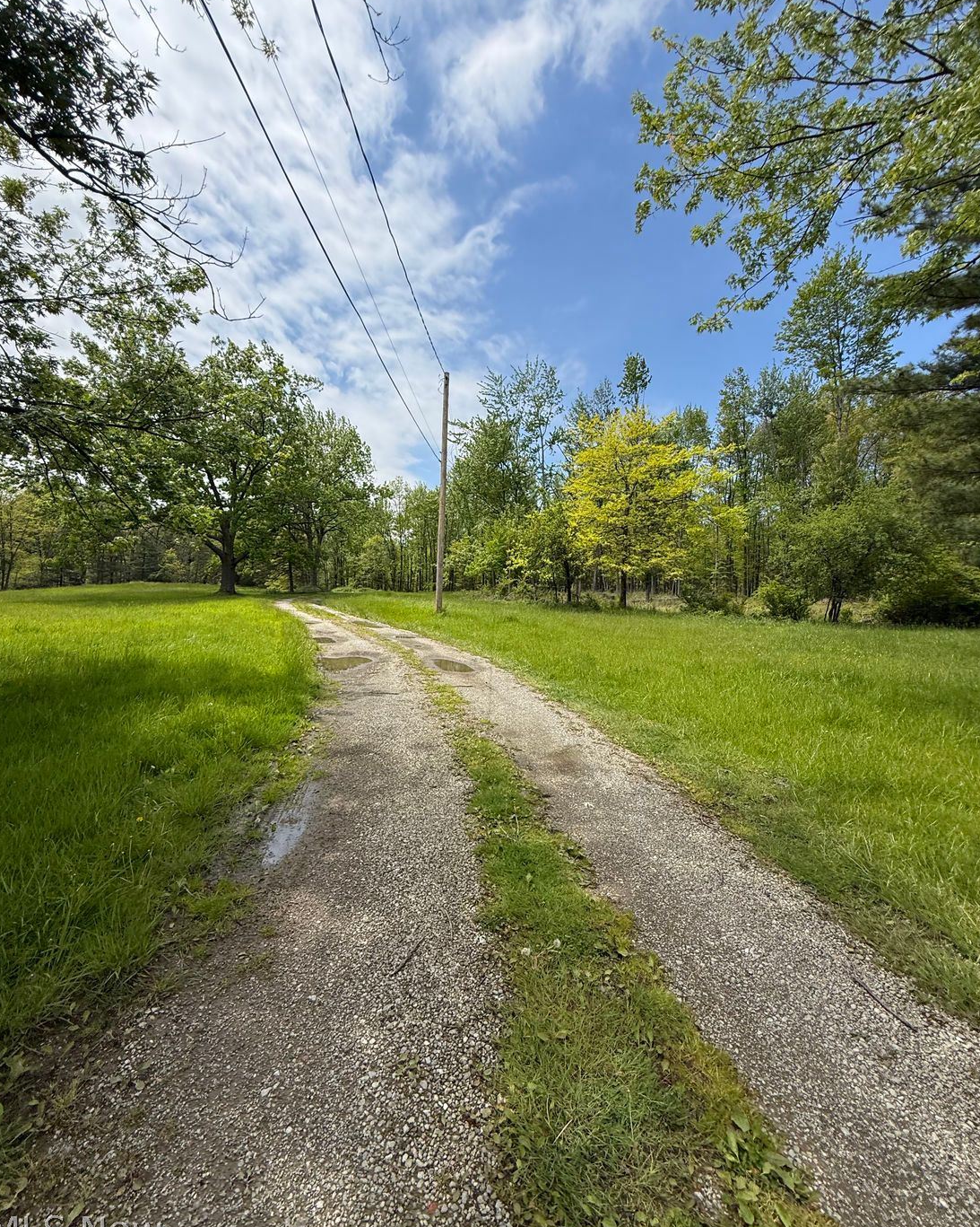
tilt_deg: +1.2
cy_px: 589
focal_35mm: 15
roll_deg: -0.2
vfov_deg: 96.8
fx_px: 544
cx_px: 483
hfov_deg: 84.0
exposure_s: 1/2506
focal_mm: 2.22
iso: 50
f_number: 2.2
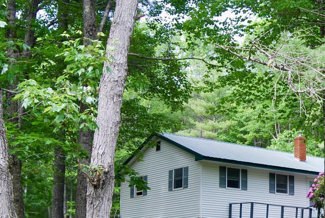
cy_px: 179
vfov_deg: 17.8
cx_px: 291
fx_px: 687
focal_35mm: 76
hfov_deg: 25.8
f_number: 5.6
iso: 160
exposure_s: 1/125
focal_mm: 20
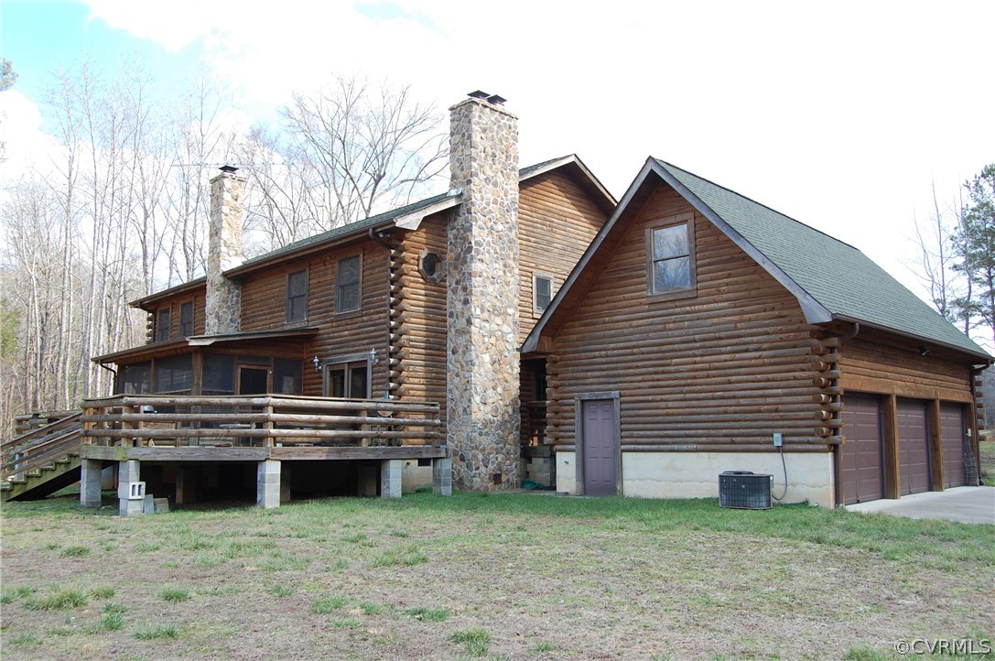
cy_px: 330
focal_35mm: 28
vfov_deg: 45.6
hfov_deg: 64.6
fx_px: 787
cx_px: 498
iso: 200
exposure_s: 1/160
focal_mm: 19
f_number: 6.3
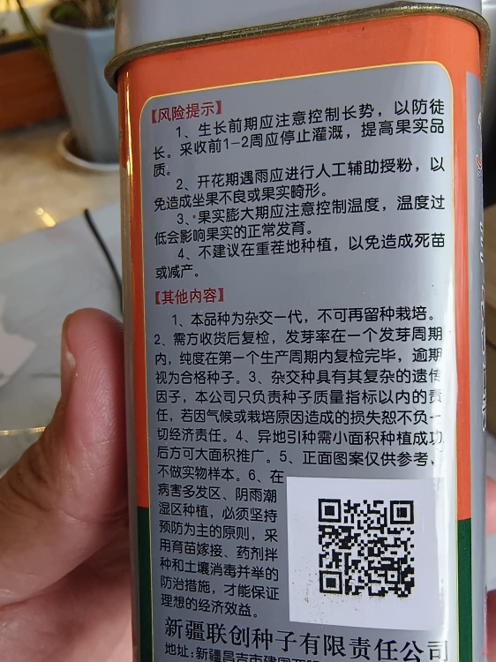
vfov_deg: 49.1
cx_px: 281
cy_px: 455
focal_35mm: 37
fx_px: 707
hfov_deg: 38.6
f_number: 2
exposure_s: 1/100
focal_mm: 2.28
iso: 341
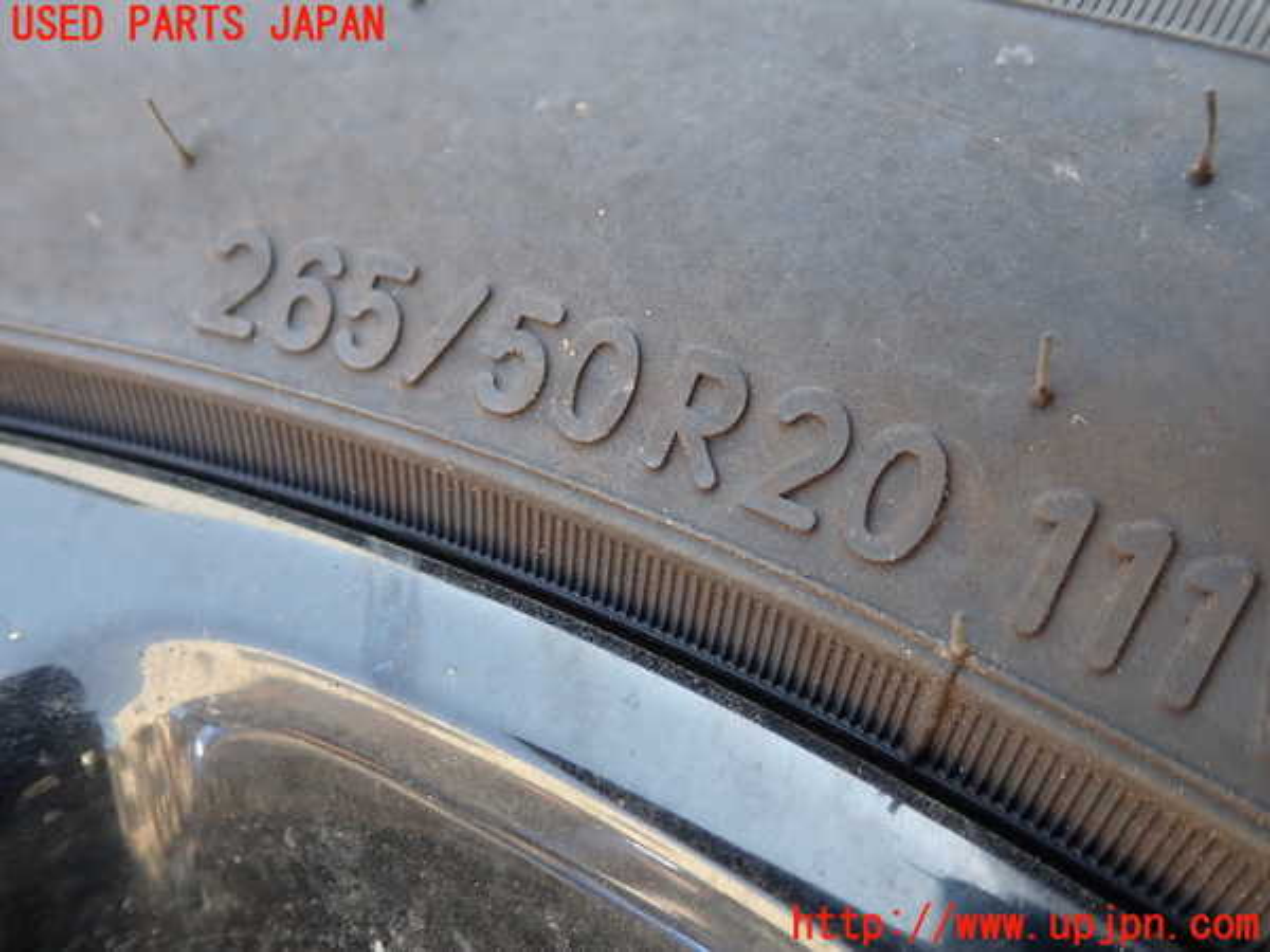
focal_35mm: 30
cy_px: 476
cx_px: 635
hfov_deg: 60.0
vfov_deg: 46.8
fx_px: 1101
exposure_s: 1/80
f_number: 2.3
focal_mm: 5.4
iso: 100
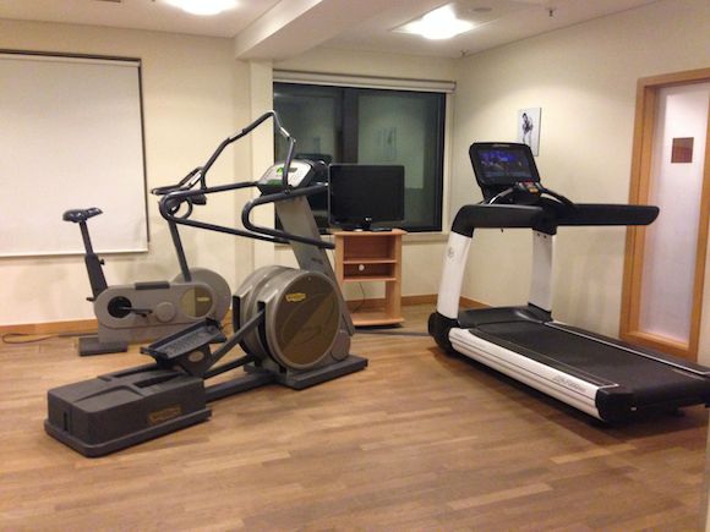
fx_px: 677
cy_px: 266
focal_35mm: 33
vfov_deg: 42.9
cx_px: 355
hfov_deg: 55.4
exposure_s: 1/20
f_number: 2.4
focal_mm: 4.12
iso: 320
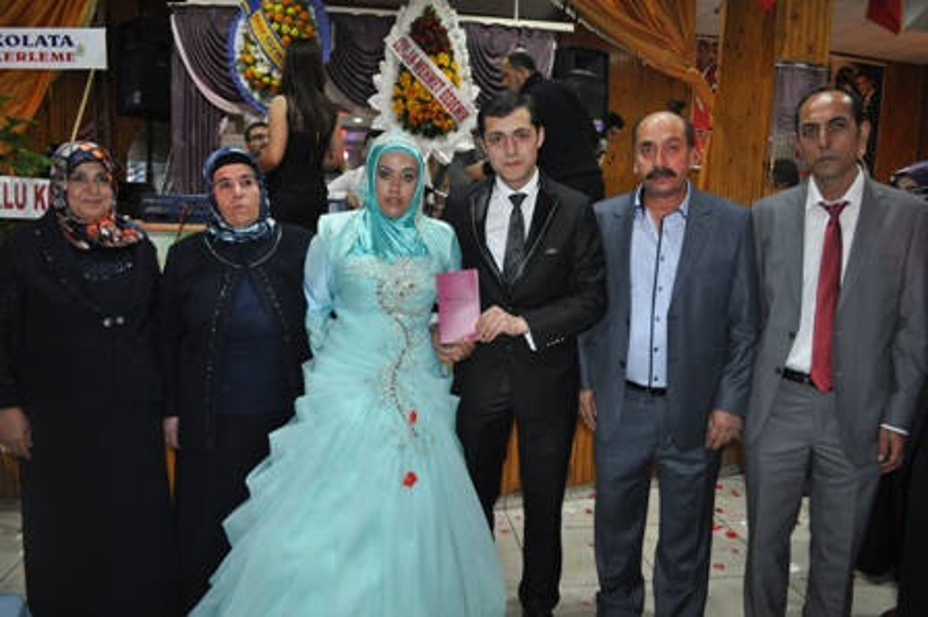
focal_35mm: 27
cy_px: 308
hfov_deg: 67.4
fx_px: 695
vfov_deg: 47.9
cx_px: 464
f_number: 3.5
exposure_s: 1/60
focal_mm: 18
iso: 800
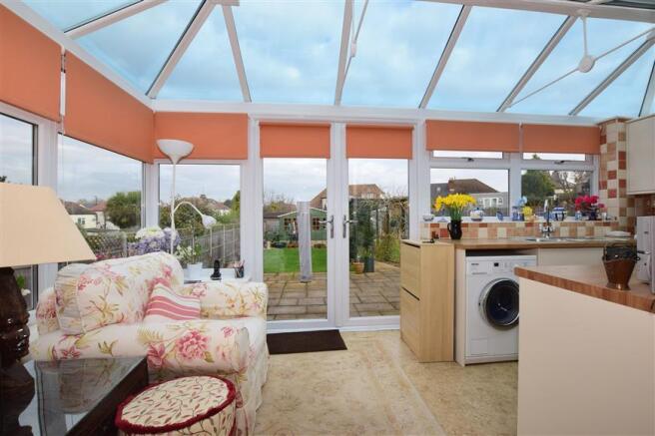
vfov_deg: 77.3
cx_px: 328
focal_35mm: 15
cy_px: 218
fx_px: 273
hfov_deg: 100.4
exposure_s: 1/200
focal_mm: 10
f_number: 14
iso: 400
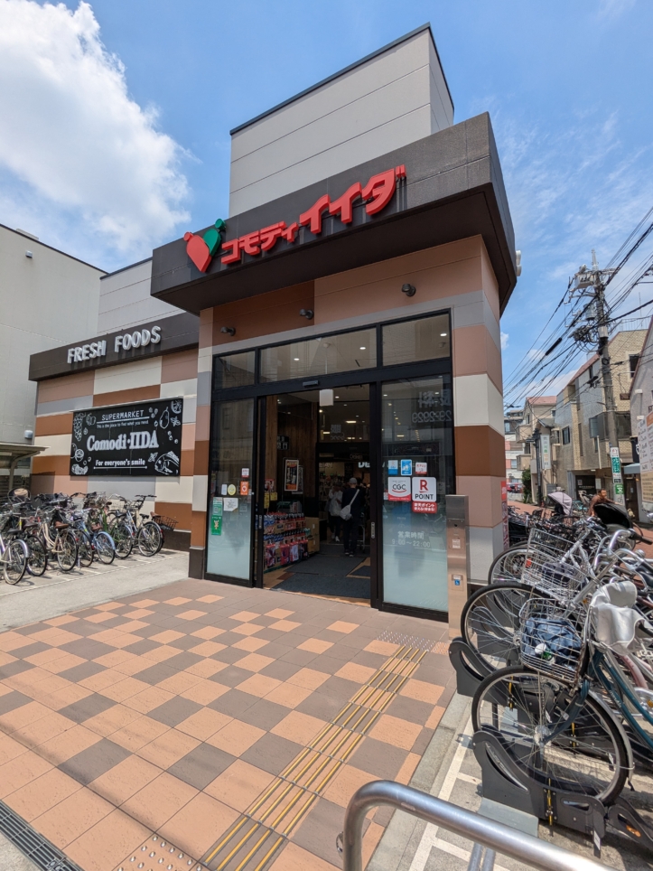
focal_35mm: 16
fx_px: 402
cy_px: 436
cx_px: 326
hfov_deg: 78.1
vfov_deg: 94.5
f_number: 2.2
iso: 42
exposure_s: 1/2066
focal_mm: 2.35
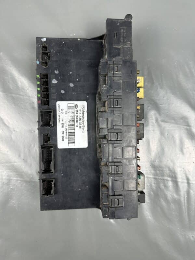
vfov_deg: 71.6
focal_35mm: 24
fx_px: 180
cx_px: 98
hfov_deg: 56.8
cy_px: 130
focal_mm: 6.86
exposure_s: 1/100
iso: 200
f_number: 1.78
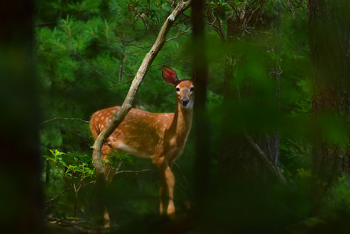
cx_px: 175
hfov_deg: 3.6
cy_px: 117
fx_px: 5543
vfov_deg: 2.4
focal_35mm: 570
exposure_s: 1/125
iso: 100
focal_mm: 380
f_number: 5.6
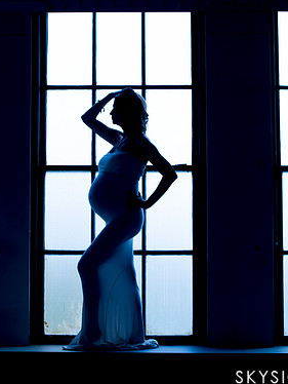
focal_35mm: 83
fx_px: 920
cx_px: 85
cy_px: 184
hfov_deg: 17.7
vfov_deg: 23.5
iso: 200
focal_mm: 50
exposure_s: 1/1000
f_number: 2.8
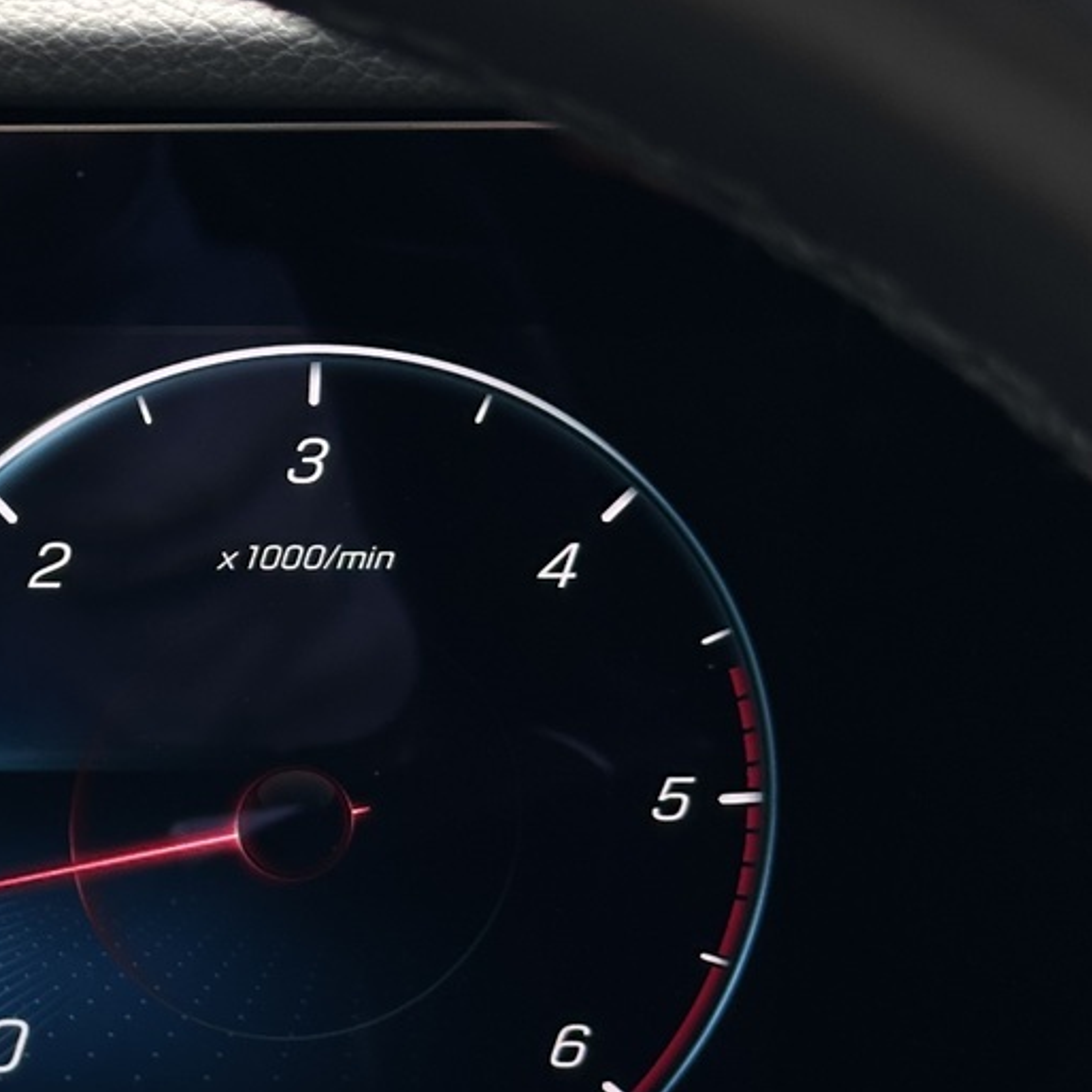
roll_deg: +0.4
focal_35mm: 119
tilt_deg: -22.5
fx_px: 4247
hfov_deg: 13.9
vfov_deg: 14.6
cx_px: -432
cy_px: 783
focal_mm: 6.86
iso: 64
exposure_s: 1/343
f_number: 1.78
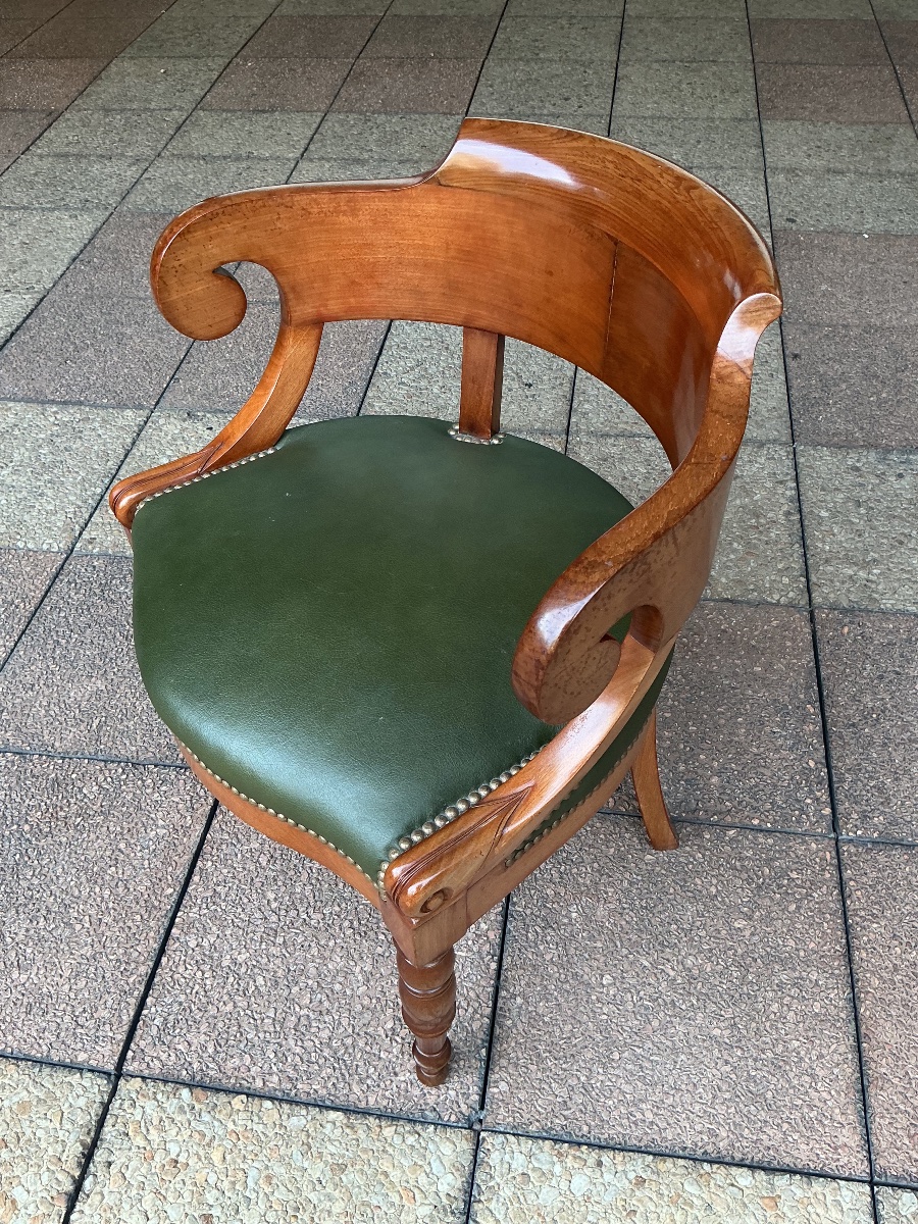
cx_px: 459
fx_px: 1025
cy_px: 612
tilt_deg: -47.0
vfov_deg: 61.7
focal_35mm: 29
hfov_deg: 48.2
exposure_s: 1/120
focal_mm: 3
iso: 40
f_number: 1.8
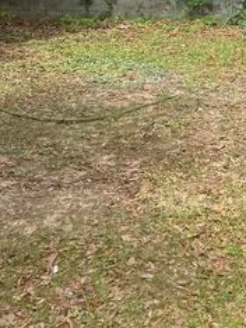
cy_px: -15
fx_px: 645
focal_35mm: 68
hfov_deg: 20.4
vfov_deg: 26.7
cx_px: 284
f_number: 1.78
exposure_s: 1/2525
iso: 100
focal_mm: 6.76
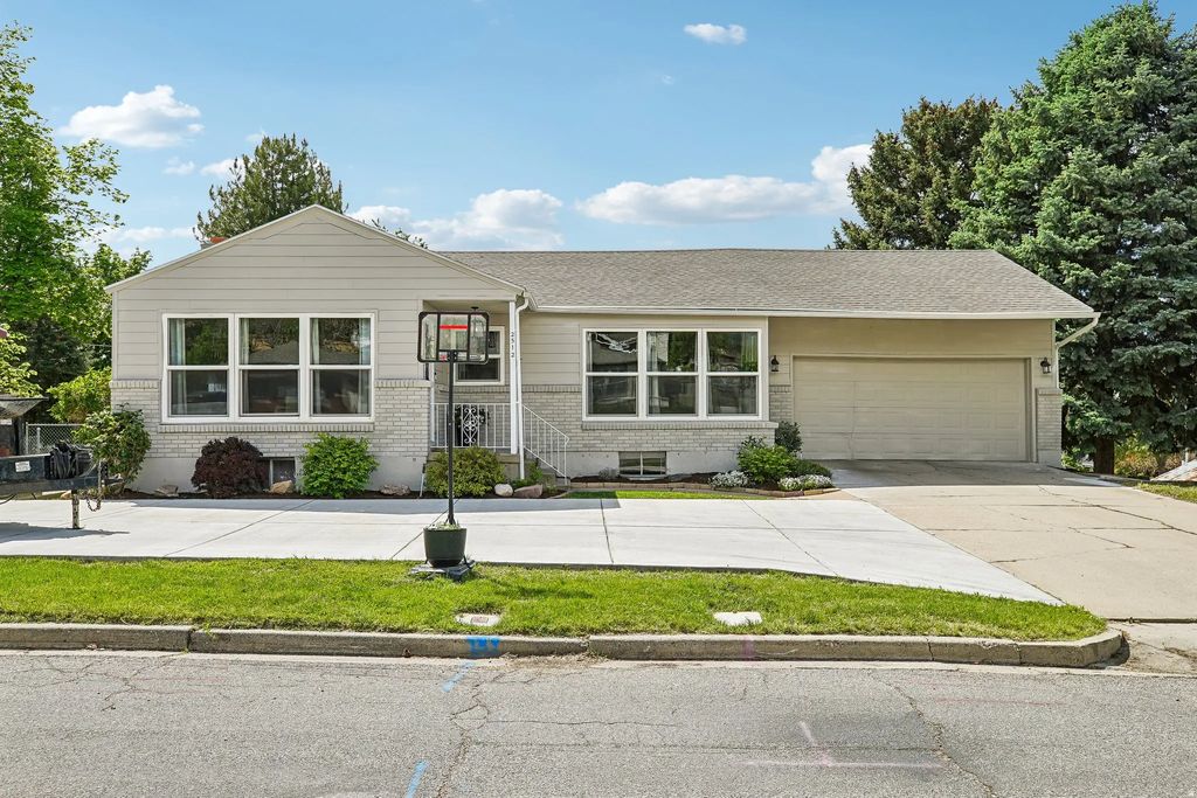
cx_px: 598
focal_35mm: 29
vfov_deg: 45.0
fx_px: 964
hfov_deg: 63.7
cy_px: 399
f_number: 8
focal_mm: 29
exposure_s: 1/250
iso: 100
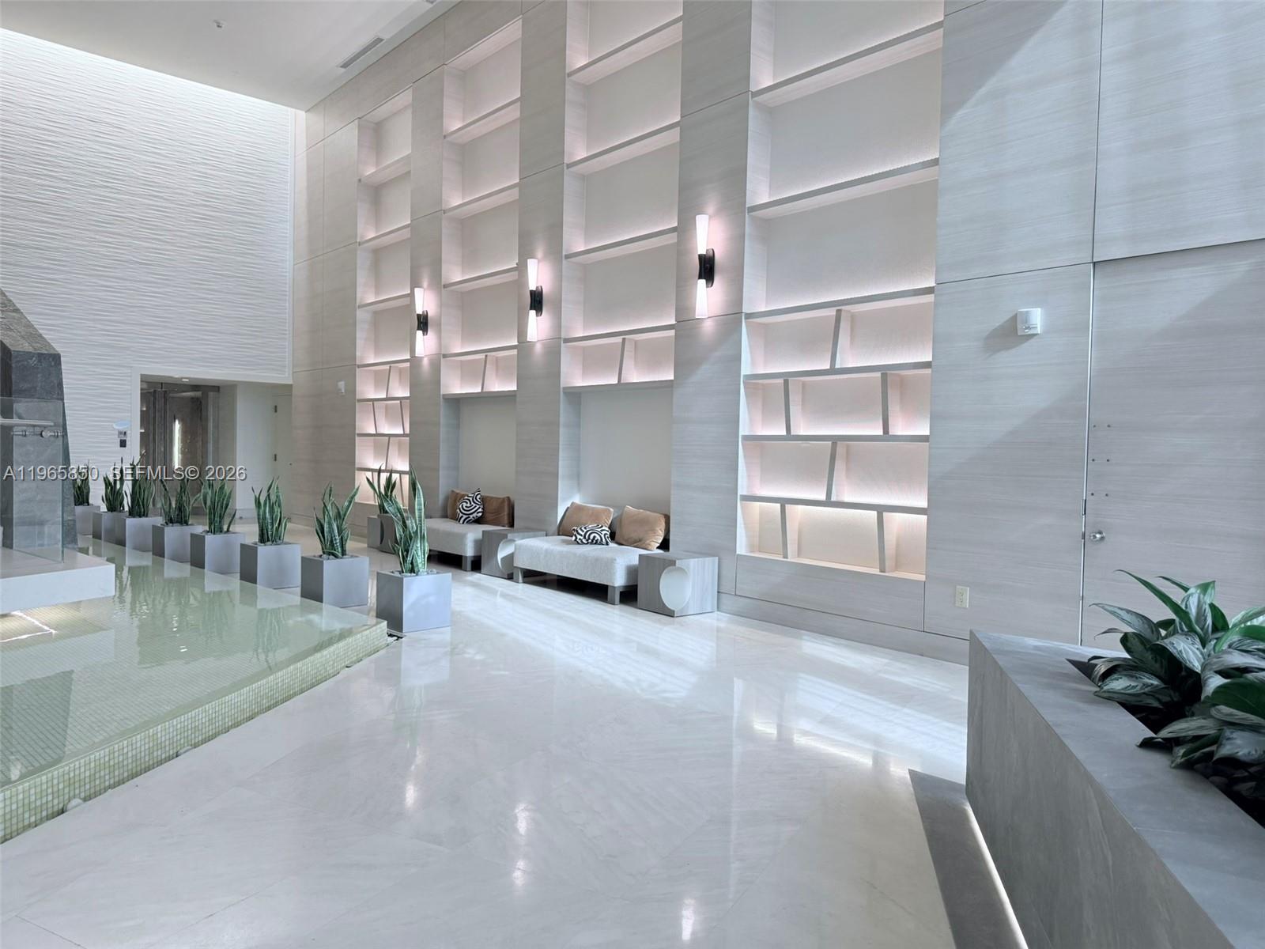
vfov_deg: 56.8
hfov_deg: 71.6
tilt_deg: -2.0
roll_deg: -1.4
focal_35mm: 24
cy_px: 474
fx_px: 877
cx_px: 632
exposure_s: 1/193
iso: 125
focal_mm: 6.76
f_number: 1.78
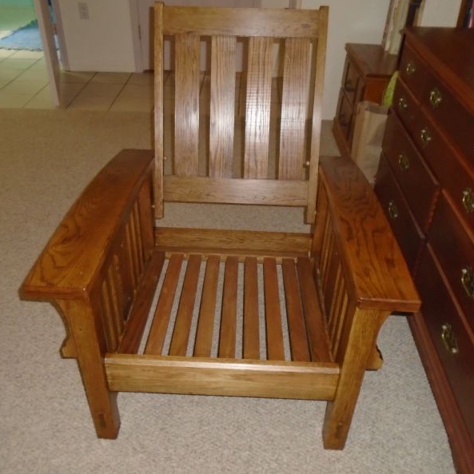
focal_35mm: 31
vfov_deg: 52.5
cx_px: 236
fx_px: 480
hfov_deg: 52.5
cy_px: 235
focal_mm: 4.6
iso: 400
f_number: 3.2
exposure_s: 1/30
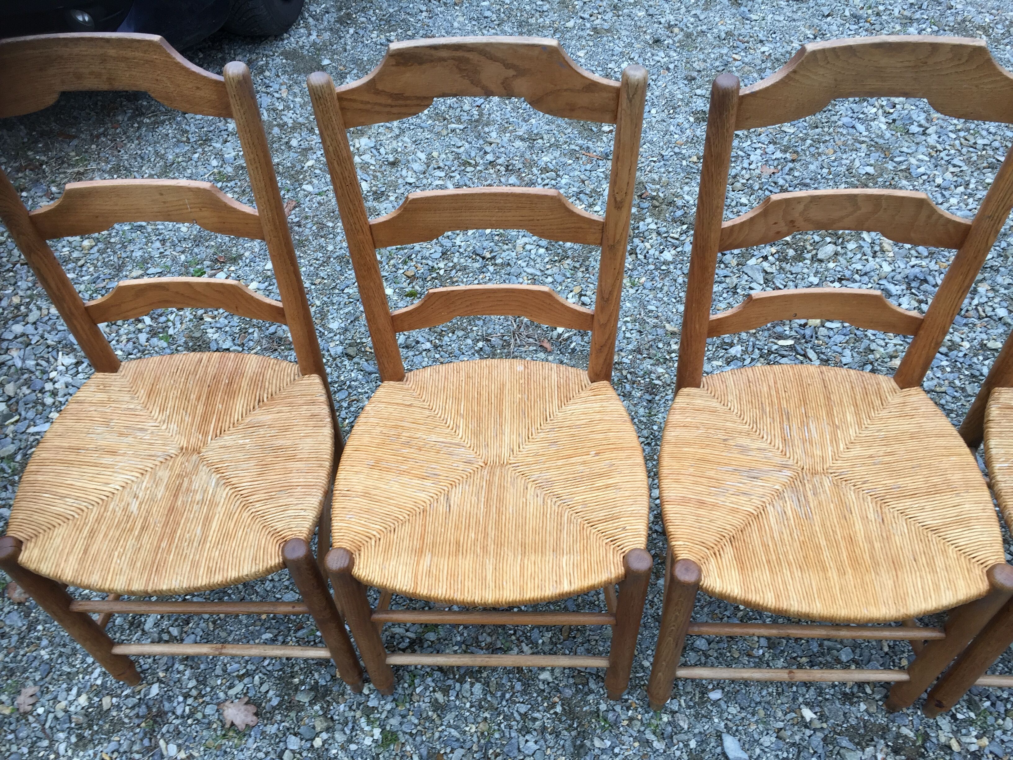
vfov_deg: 48.2
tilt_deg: -47.5
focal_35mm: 29
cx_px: 506
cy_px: 380
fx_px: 849
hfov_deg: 61.7
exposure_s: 1/100
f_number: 2.2
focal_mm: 4.15
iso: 40
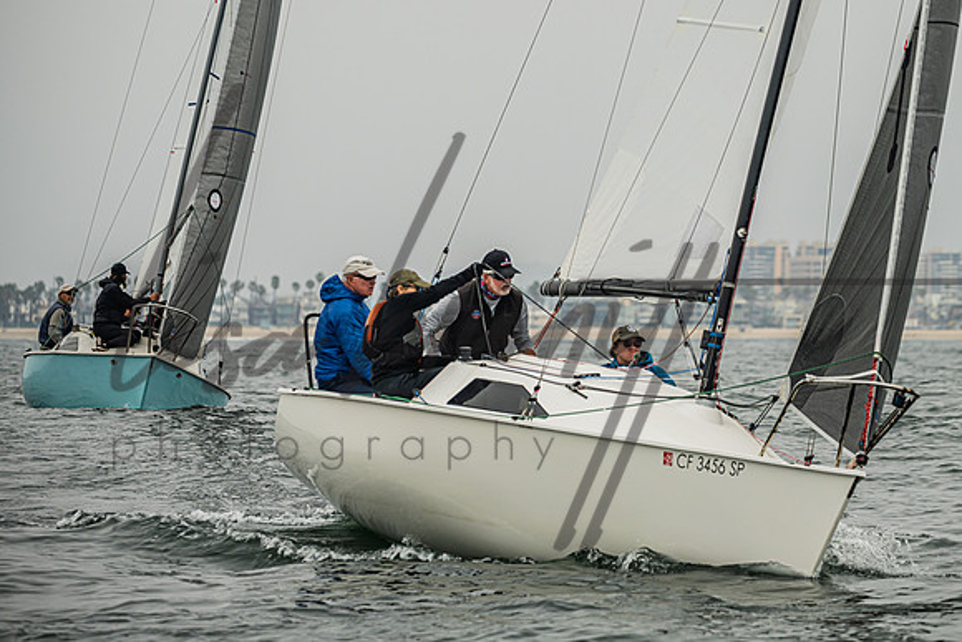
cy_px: 247
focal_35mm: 250
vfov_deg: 5.5
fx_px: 6684
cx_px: 553
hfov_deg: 8.2
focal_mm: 190
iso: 220
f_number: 5
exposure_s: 1/4000
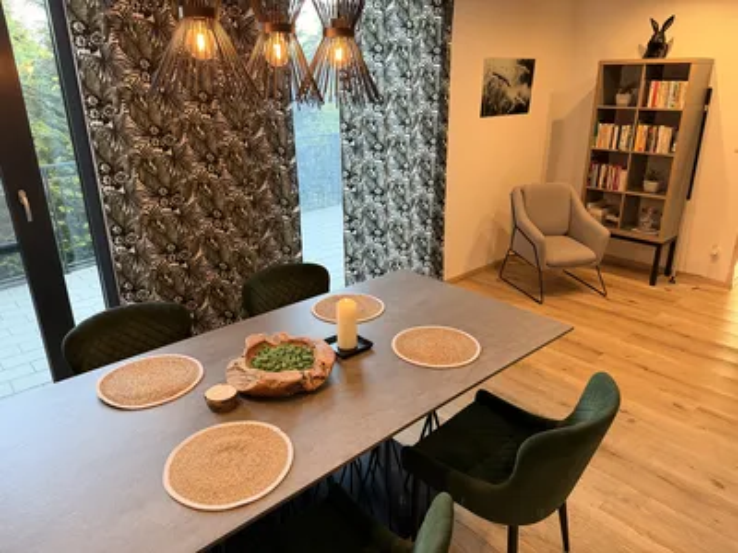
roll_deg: +0.7
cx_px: 369
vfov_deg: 56.8
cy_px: 276
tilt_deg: -20.5
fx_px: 512
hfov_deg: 71.6
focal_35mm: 24
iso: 200
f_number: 1.78
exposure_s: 1/79
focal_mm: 6.76
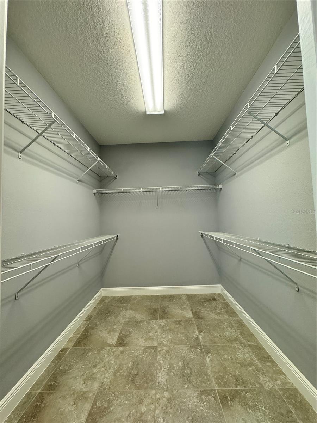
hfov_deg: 85.7
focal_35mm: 14
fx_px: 171
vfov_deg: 102.1
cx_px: 158
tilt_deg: +3.5
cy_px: 212
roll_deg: +2.0
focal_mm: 2.22
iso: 320
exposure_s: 1/120
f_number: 2.2
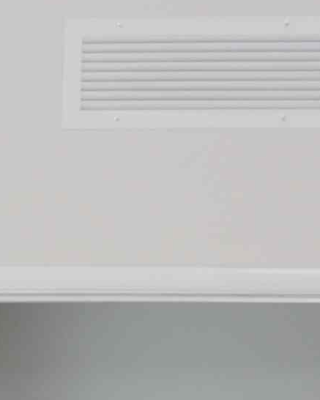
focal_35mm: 188
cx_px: -85
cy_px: 884
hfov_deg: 8.1
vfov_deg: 9.4
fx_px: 2221
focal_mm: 17
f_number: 3.2
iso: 250
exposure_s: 1/200
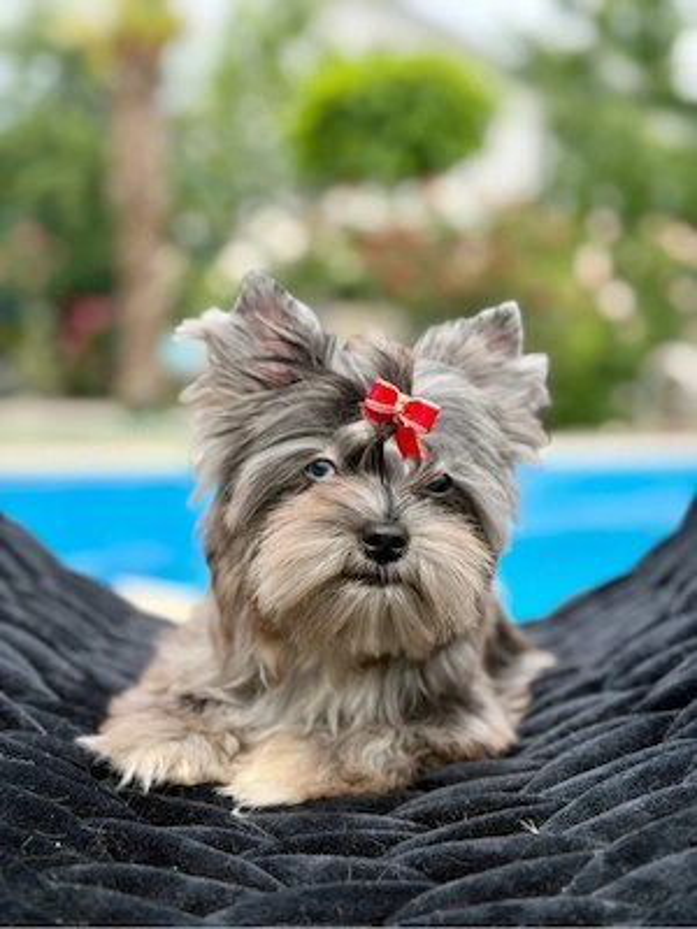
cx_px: 348
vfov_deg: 39.7
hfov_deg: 30.3
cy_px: 464
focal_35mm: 48
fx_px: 1289
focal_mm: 6.76
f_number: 1.78
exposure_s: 1/2088
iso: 64
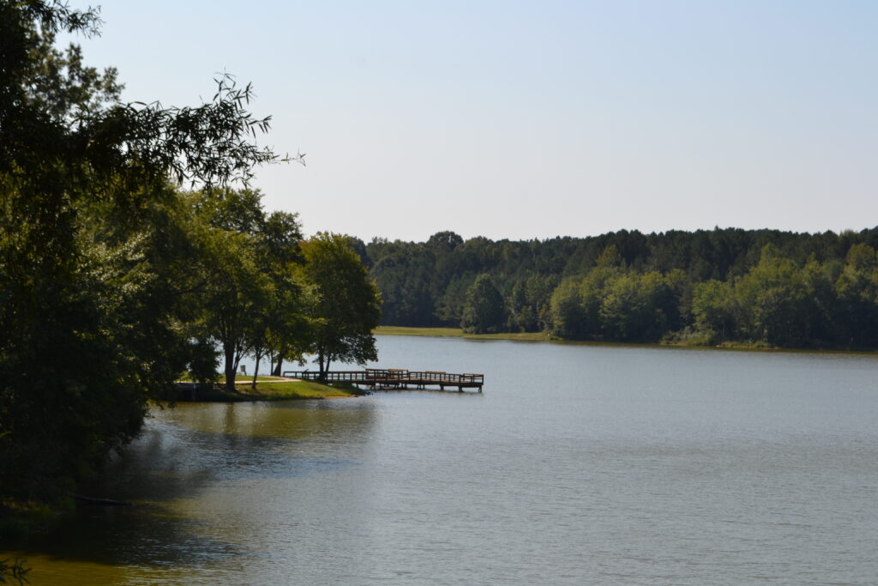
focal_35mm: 82
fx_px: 2012
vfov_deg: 16.6
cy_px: 293
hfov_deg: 24.6
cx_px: 439
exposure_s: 1/200
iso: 100
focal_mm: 55
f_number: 10
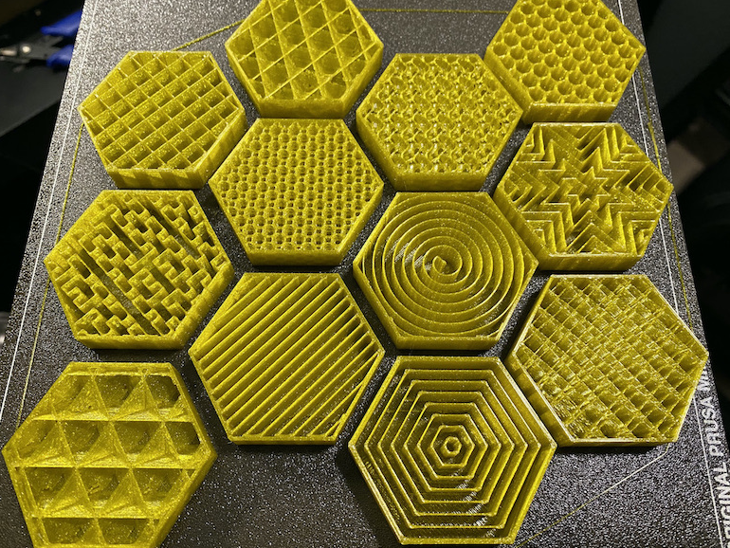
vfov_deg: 51.4
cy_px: 275
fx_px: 570
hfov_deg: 65.3
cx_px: 353
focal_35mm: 27
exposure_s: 1/50
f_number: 1.8
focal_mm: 4.25
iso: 320
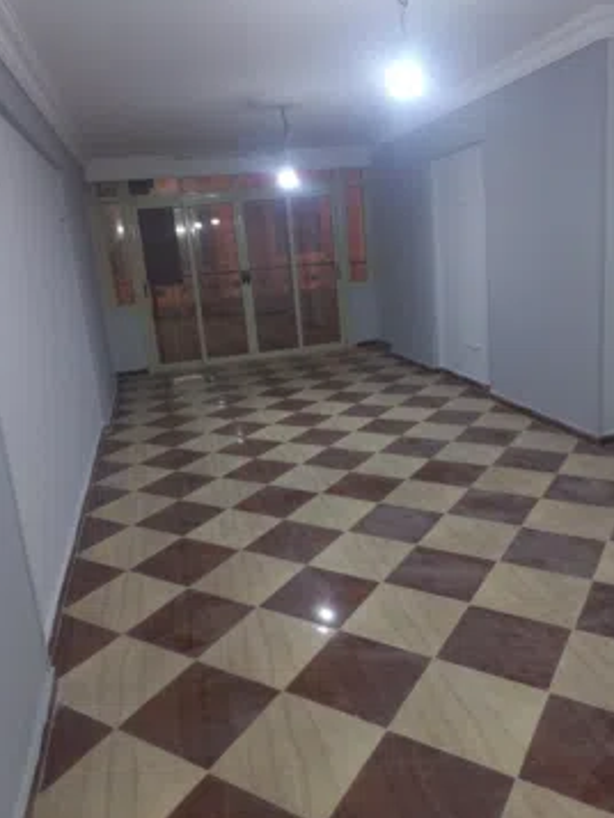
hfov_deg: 49.8
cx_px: 307
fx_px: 662
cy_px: 390
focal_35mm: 28
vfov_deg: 63.4
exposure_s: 1/50
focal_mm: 4.6
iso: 200
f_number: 1.8
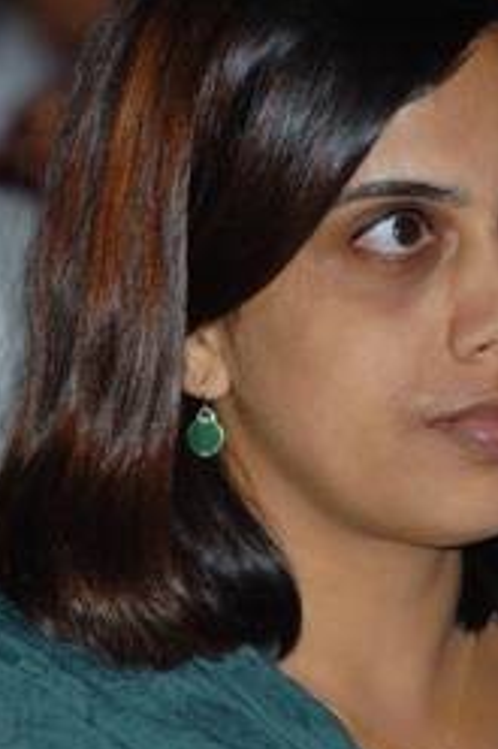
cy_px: 400
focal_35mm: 725
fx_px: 15064
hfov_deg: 1.9
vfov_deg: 2.8
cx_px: 398
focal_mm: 200
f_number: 5.6
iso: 400
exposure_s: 1/200
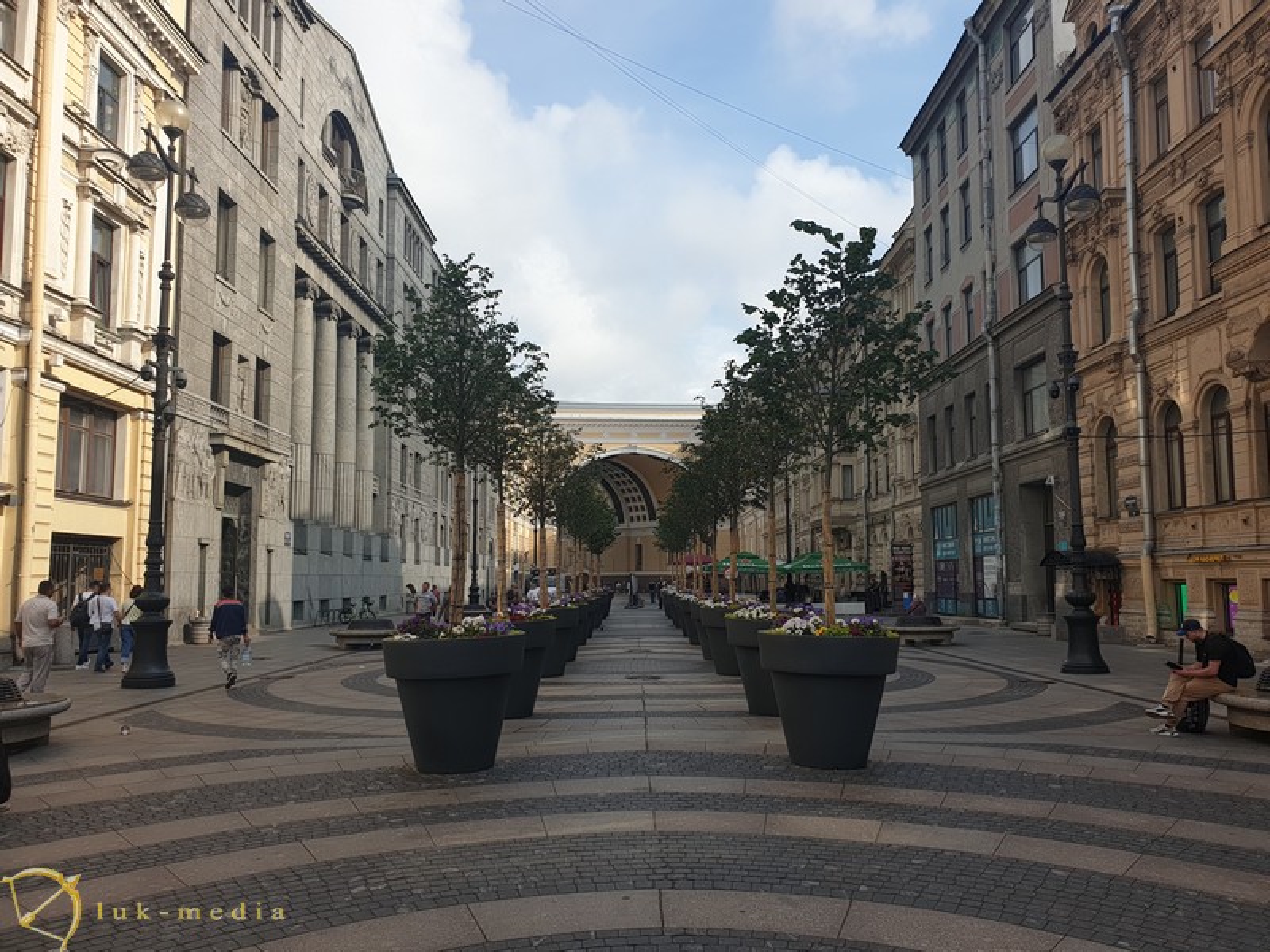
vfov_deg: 53.1
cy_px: 476
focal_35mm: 26
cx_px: 635
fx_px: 954
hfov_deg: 67.3
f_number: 2.4
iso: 50
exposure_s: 1/1555
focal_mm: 4.3
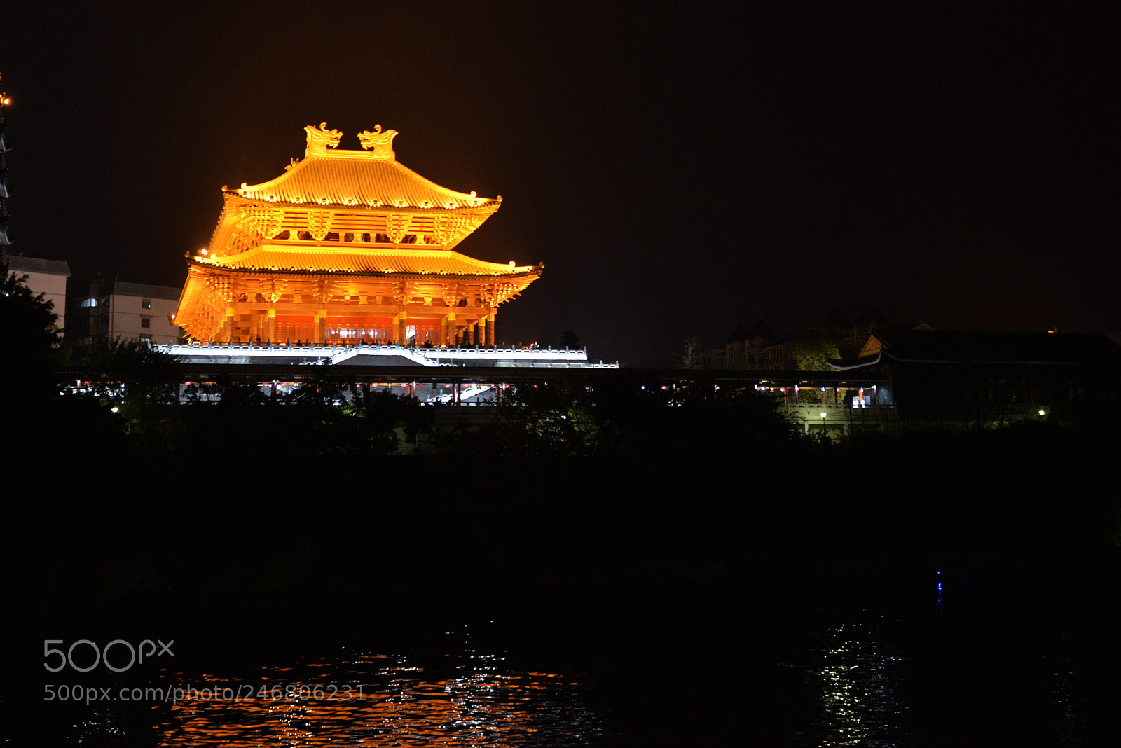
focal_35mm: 35
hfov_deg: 54.4
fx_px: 1090
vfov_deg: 37.9
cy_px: 374
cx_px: 560
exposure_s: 1/60
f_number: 2.2
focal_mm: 35
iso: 1000
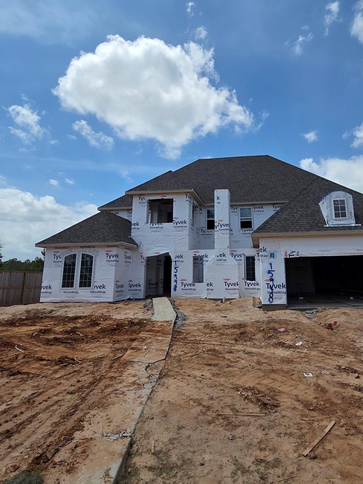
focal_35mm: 18
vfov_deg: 87.5
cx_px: 225
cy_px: 220
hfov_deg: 70.5
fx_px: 252
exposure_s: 1/3945
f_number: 2.2
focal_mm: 2.2
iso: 50
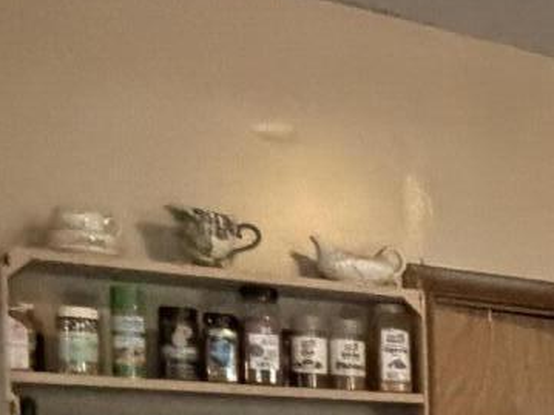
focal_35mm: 78
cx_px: 1122
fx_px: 1248
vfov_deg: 17.5
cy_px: 572
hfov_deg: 17.5
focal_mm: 2.22
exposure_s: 1/60
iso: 800
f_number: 2.2
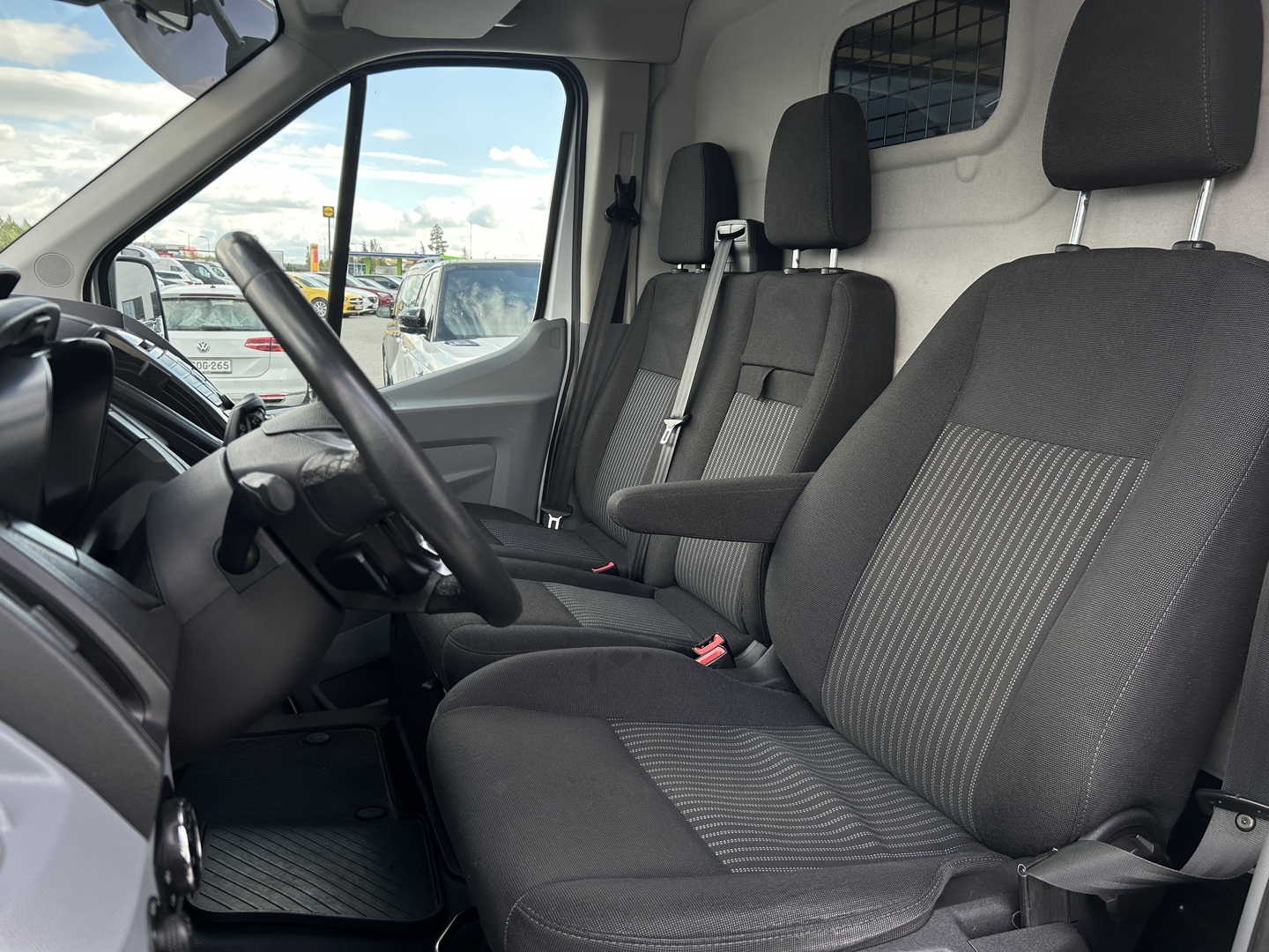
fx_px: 953
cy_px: 476
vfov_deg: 53.1
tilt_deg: -10.7
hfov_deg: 67.3
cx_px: 634
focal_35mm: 26
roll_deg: -1.8
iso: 50
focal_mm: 5.7
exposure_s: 1/379
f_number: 1.5
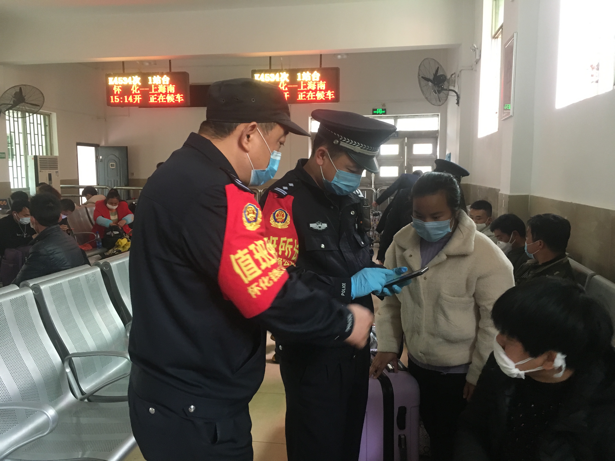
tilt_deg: -5.4
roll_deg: -0.1
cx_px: 308
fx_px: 515
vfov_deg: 48.2
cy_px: 230
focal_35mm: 29
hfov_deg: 61.7
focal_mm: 4.15
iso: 200
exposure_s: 1/20
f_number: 2.2
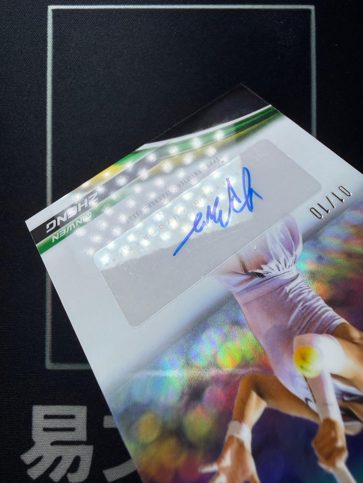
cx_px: 182
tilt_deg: -89.1
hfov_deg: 56.8
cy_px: 242
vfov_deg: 71.6
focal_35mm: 24
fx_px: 336
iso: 32
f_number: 2.2
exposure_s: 1/777
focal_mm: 2.22
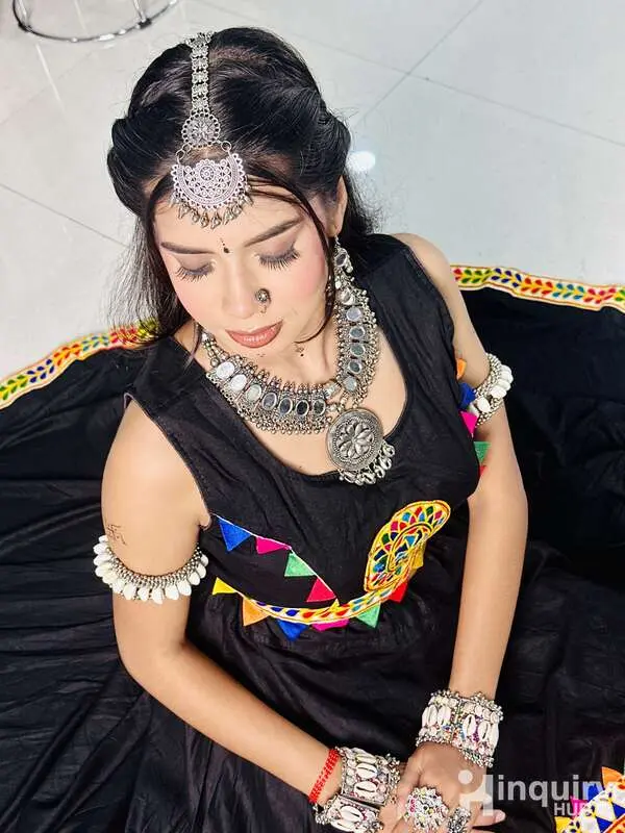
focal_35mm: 48
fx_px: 1156
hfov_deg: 30.3
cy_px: 416
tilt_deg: -52.2
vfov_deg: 39.7
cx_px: 312
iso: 64
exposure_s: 1/50
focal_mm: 6.86
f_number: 1.78
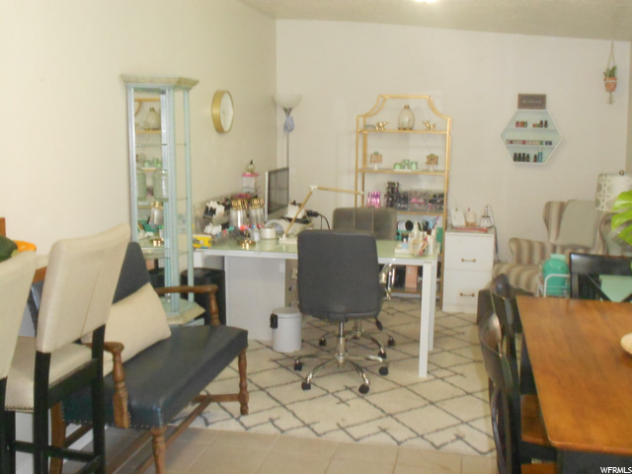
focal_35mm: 37
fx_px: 676
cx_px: 316
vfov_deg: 38.7
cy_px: 237
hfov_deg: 50.1
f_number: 3.9
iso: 640
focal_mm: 6.7
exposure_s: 1/30
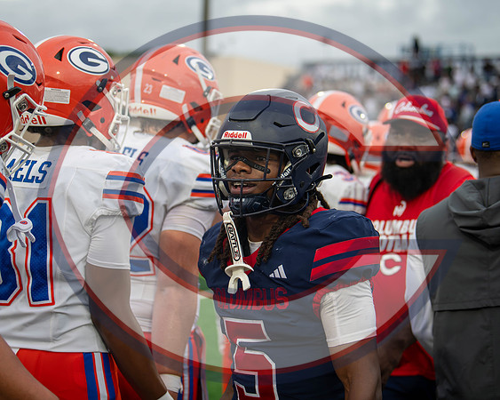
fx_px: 1166
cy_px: 200
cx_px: 226
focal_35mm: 79
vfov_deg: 19.4
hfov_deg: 24.2
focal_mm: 70
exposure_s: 1/1000
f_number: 2.8
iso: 800
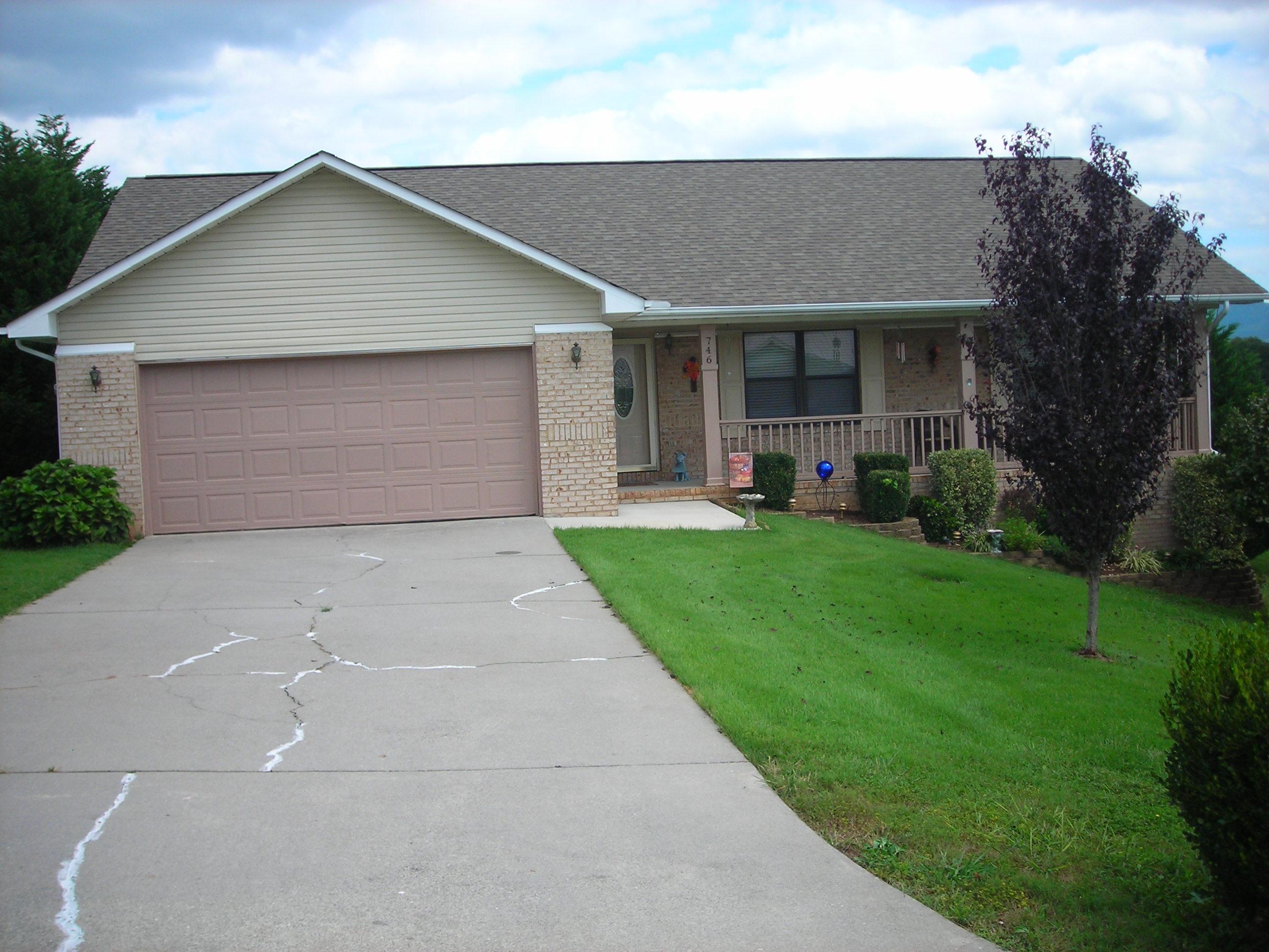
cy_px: 476
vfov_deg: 37.7
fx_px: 1393
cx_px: 634
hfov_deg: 49.0
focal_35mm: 38
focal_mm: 6.3
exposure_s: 1/154
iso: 50
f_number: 6.4
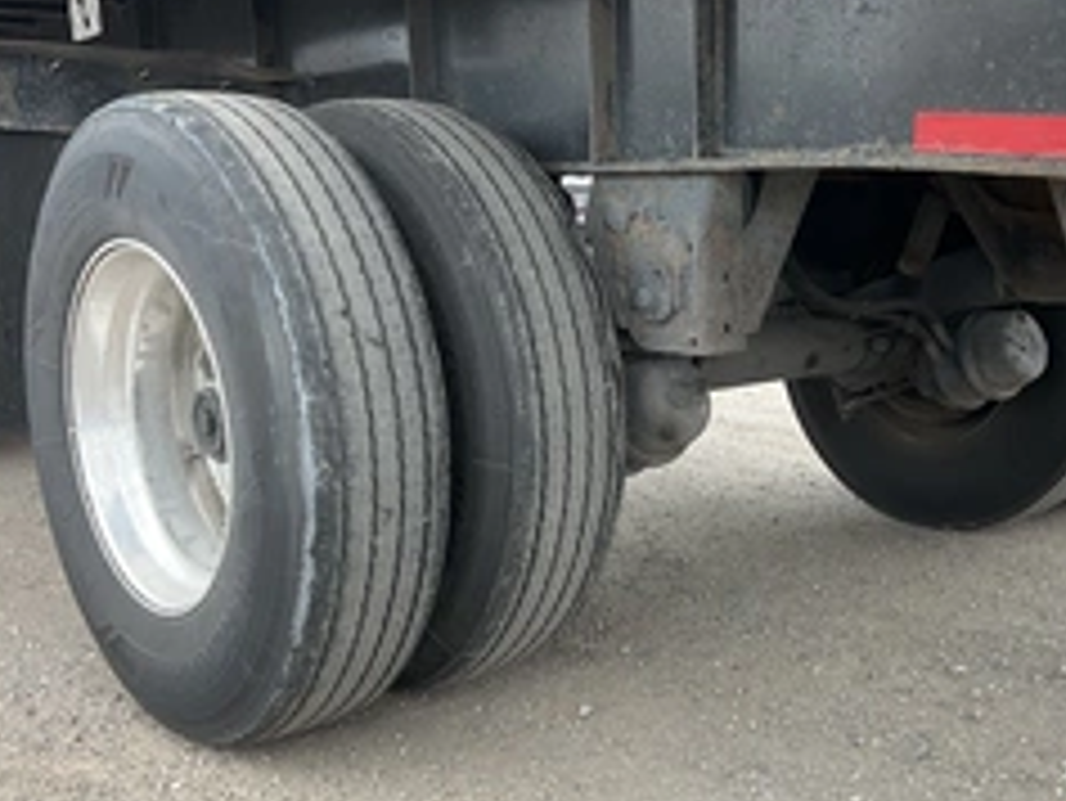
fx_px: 1510
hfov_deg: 38.6
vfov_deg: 29.7
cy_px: 432
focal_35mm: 49
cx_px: 688
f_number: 1.8
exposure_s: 1/122
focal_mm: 3
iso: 25
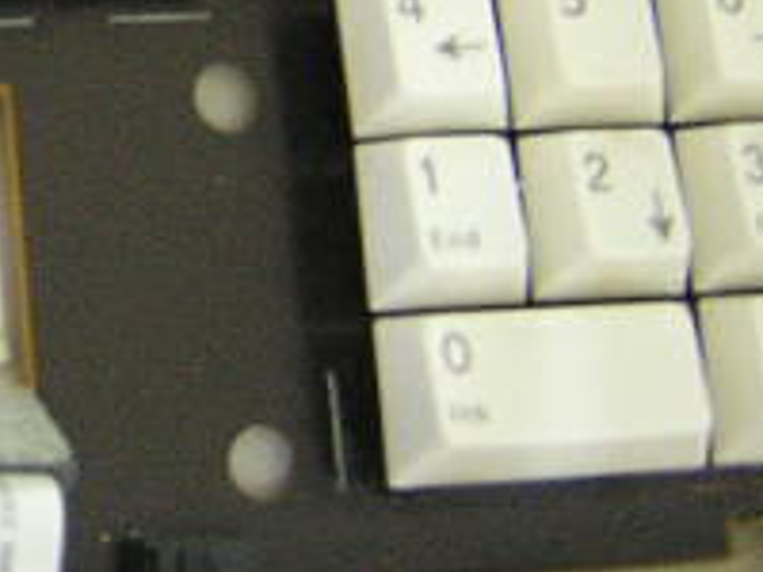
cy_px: -252
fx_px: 2535
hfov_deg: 15.8
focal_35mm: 115
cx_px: -374
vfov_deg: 12.3
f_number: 2.6
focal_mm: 4.7
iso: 400
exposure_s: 1/2.2
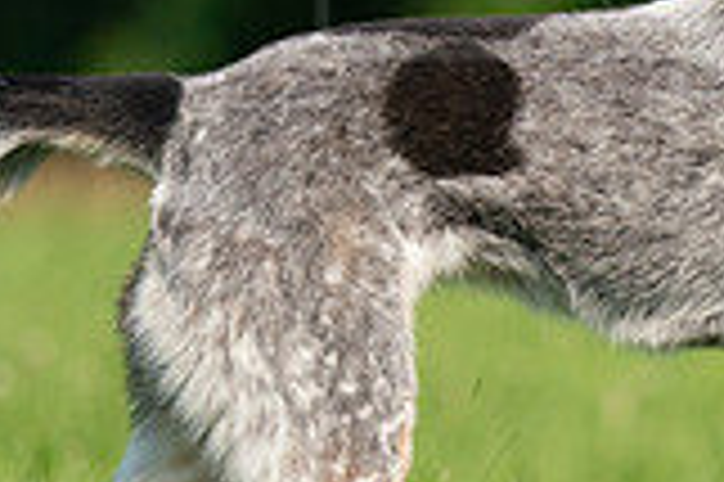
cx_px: 746
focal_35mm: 1777
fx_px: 35701
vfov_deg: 0.8
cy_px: -11
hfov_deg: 1.2
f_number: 6.3
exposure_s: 1/4000
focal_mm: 493
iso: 1250
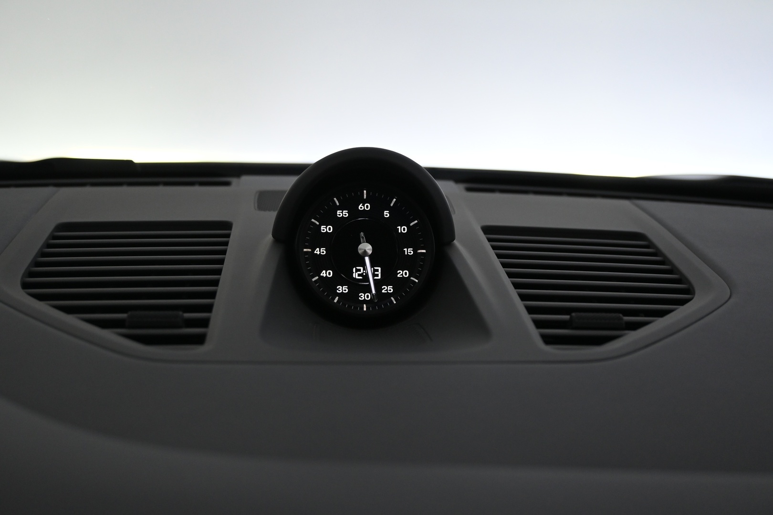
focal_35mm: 39
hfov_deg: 49.6
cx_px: 386
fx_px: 837
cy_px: 258
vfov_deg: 34.2
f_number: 4.5
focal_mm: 26
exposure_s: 1/40
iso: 1000
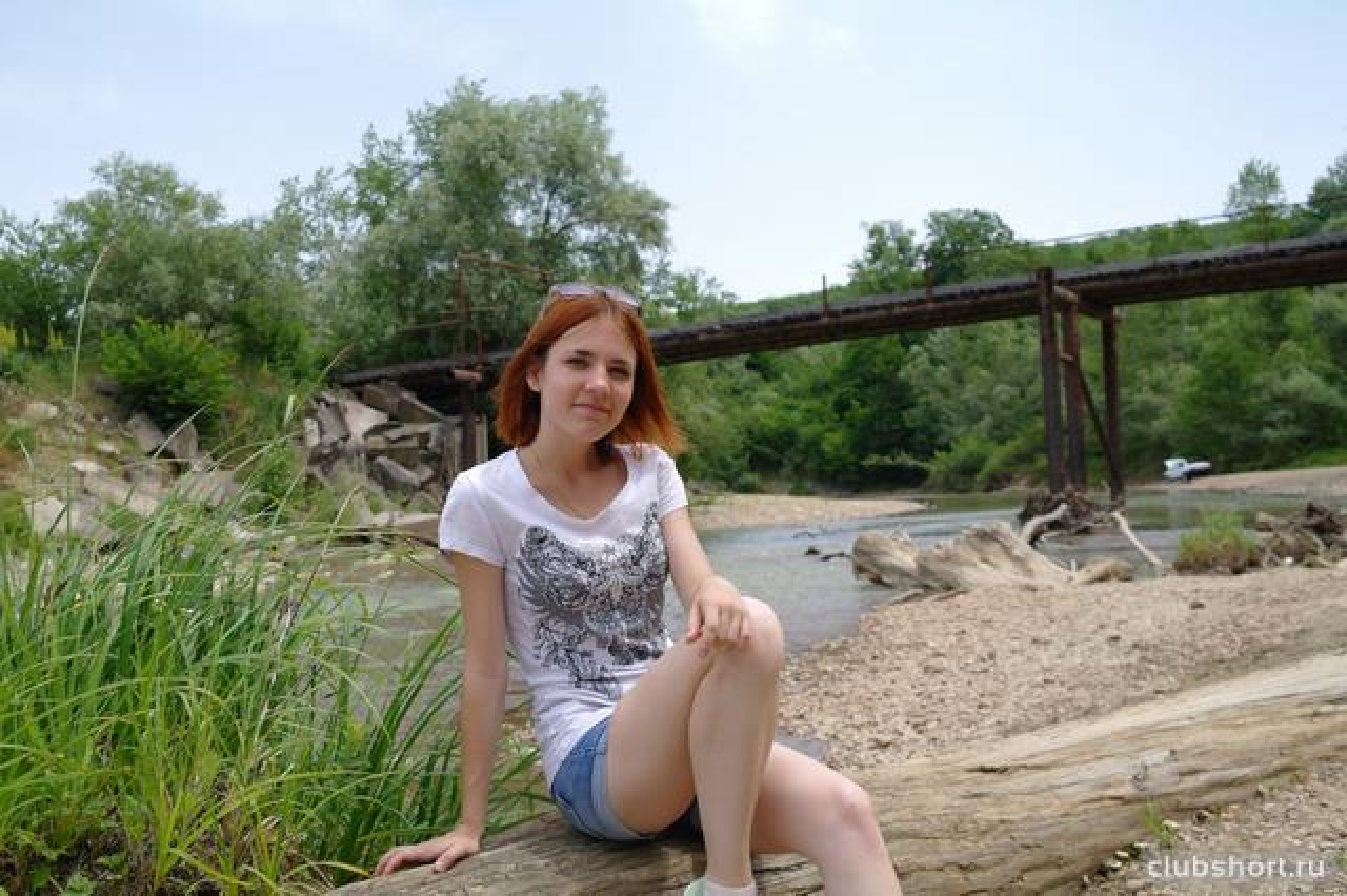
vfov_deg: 35.0
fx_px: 1421
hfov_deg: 50.7
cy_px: 448
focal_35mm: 38
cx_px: 674
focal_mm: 25
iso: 100
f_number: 5.6
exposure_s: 1/200
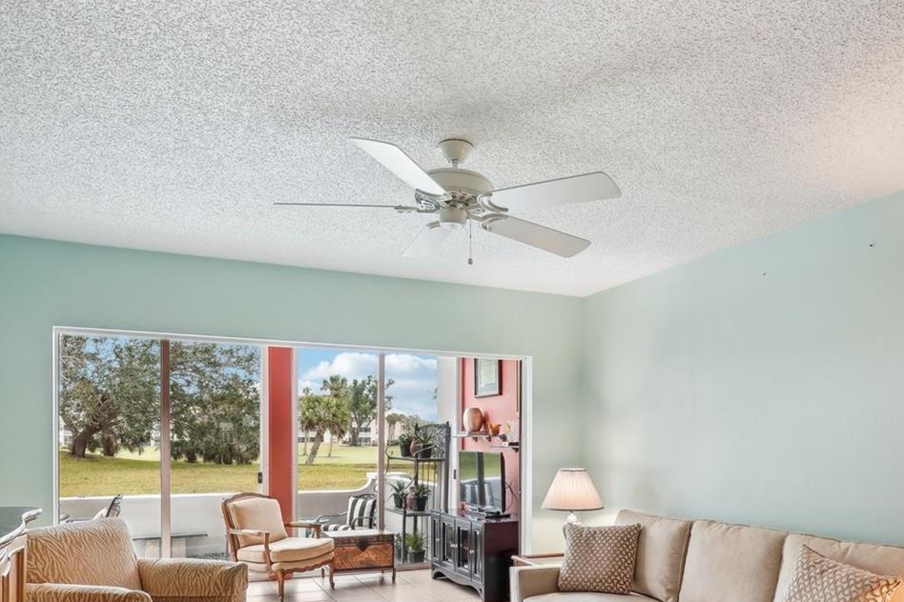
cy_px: 436
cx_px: 495
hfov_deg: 67.2
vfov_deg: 46.5
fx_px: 678
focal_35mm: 27
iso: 400
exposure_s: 1/30
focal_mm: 16
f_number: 8
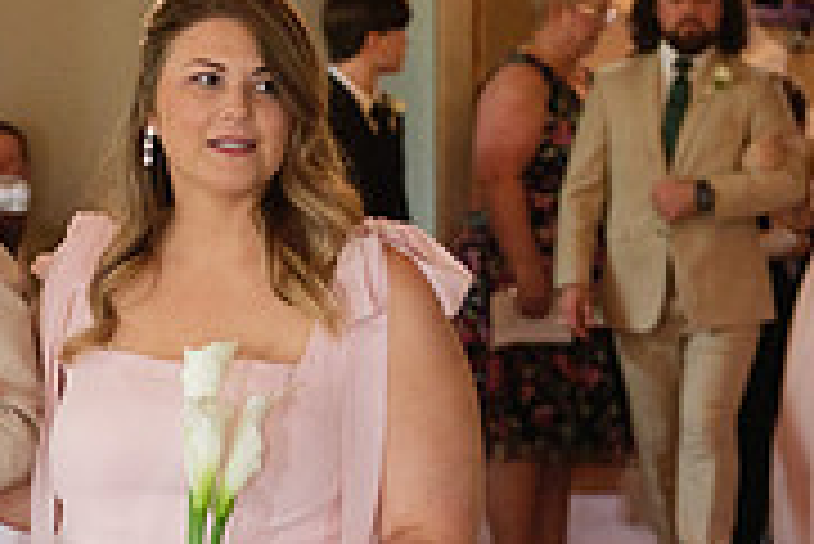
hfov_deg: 8.2
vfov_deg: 5.5
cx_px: -67
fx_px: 5657
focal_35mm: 250
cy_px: 542
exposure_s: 1/125
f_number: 2.8
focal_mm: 52
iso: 800
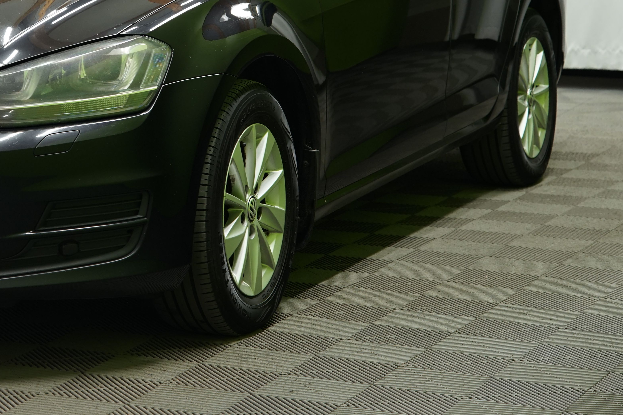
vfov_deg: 10.2
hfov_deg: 15.2
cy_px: 23
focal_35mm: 133
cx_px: 58
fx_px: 2301
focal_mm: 69
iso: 500
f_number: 5.6
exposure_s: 1/15
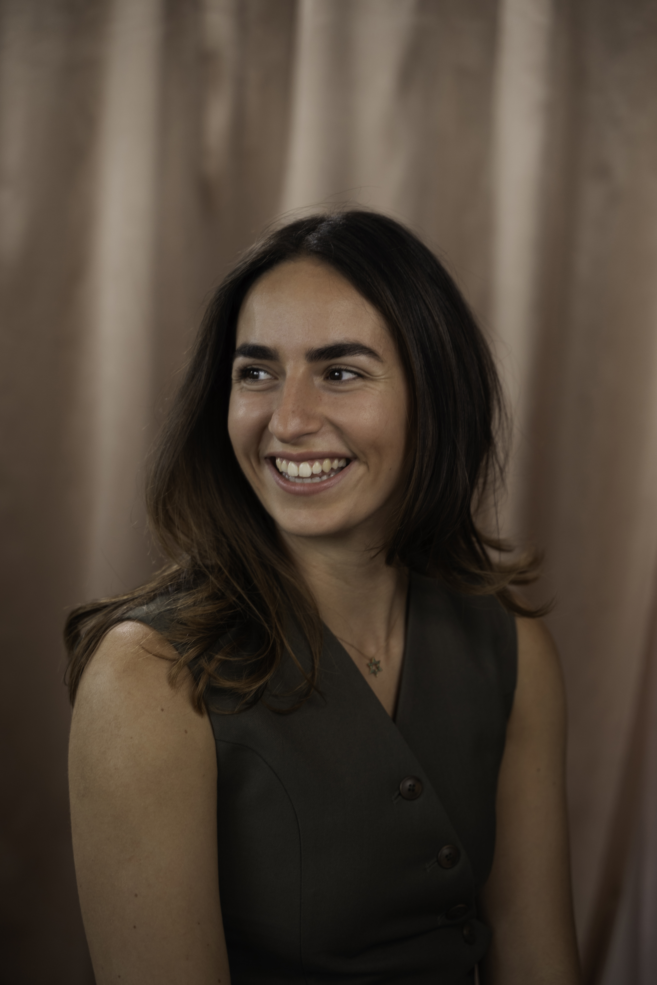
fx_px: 2051
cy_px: 492
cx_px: 328
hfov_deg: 18.2
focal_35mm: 75
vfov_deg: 27.0
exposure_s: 1/320
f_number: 2.8
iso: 320
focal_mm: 75
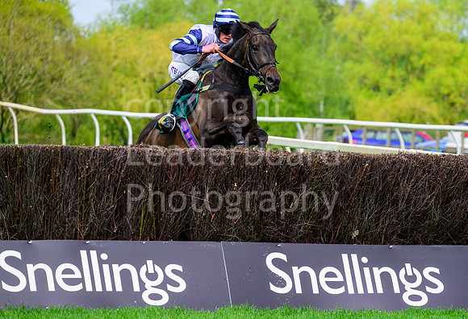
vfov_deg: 5.0
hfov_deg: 7.3
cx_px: 268
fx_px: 3688
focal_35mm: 282
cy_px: 183
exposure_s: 1/3200
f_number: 6.3
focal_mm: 240
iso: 1000
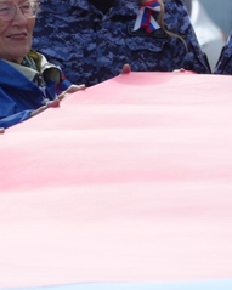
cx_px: 66
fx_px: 3903
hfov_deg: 3.4
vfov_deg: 4.3
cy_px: 61
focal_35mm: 454
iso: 100
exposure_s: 1/320
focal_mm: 103
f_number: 5.6
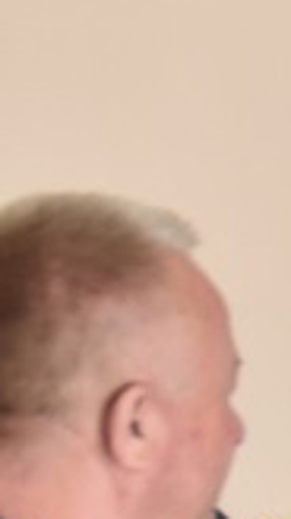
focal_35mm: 216
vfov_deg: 9.9
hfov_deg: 5.0
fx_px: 2969
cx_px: 1215
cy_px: 527
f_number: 3.5
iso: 1100
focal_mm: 22
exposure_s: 1/125
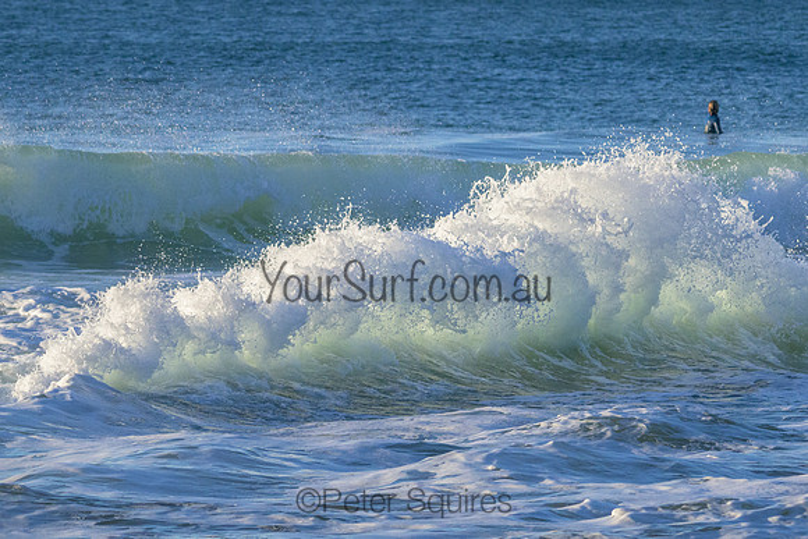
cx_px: 541
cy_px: 334
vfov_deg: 2.9
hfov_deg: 4.4
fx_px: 10592
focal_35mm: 472
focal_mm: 290
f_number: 11
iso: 2800
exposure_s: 1/2000
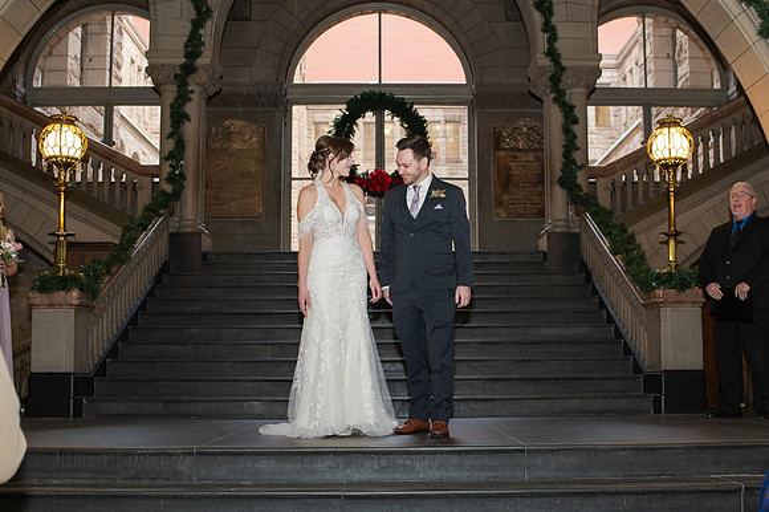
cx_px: 418
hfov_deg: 46.0
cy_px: 303
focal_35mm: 42
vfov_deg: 31.5
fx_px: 905
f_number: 3.5
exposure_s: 1/200
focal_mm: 35
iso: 1000
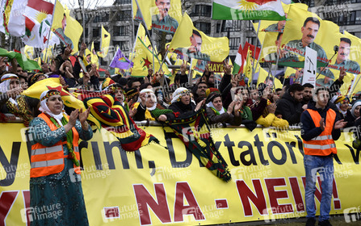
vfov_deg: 17.0
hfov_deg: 26.8
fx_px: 758
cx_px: 181
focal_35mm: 77
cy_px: 112
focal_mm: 75
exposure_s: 1/250
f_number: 8
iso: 360
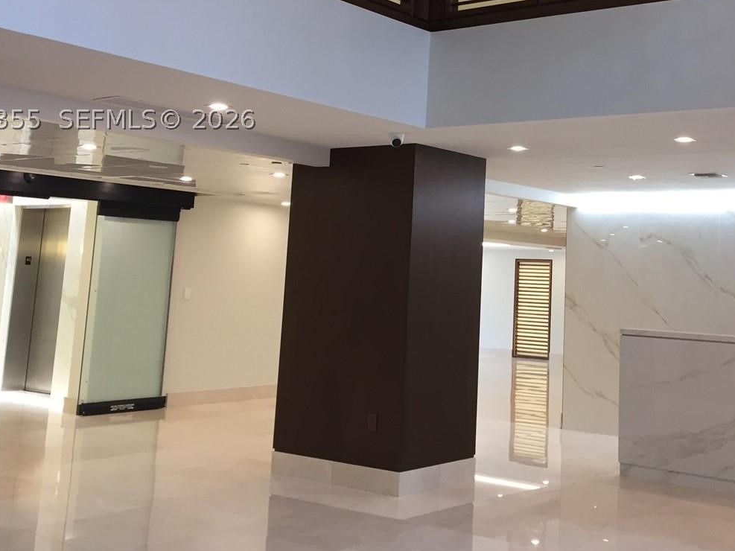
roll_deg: -2.1
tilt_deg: +8.6
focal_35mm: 47
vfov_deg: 30.2
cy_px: 119
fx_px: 998
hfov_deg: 40.0
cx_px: 483
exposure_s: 1/30
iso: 32
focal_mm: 4.15
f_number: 2.2
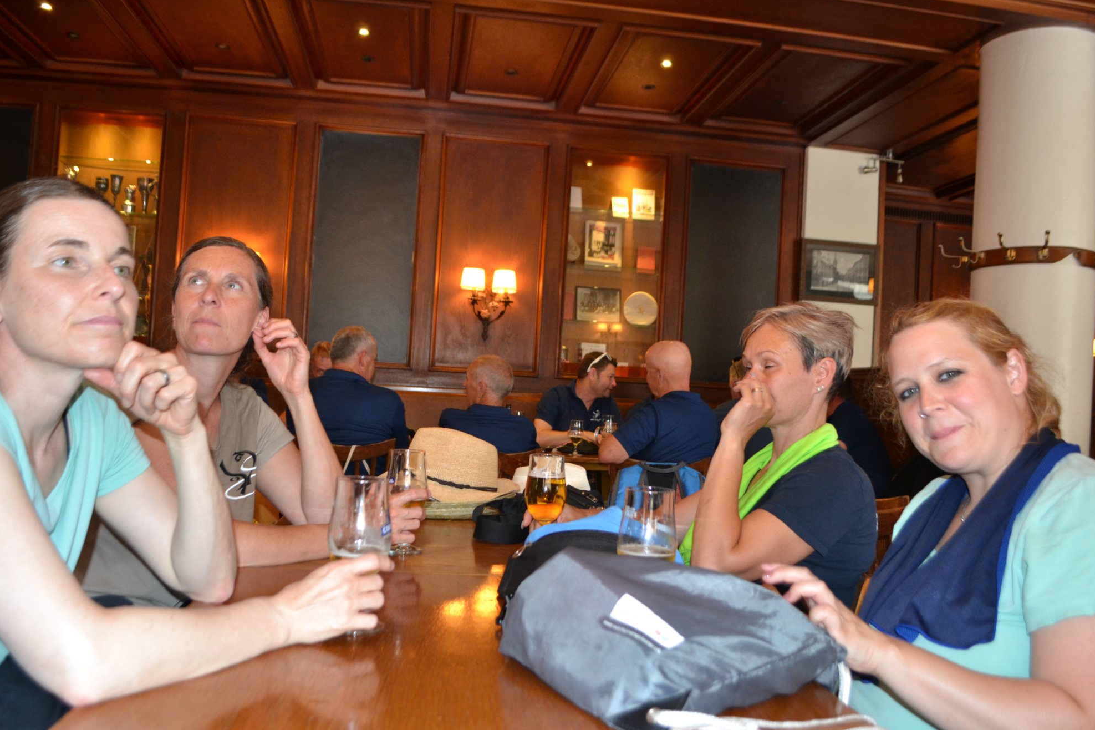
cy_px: 367
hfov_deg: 65.5
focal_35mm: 28
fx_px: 851
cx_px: 540
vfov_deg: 46.4
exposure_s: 1/60
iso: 800
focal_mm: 18
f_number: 3.5
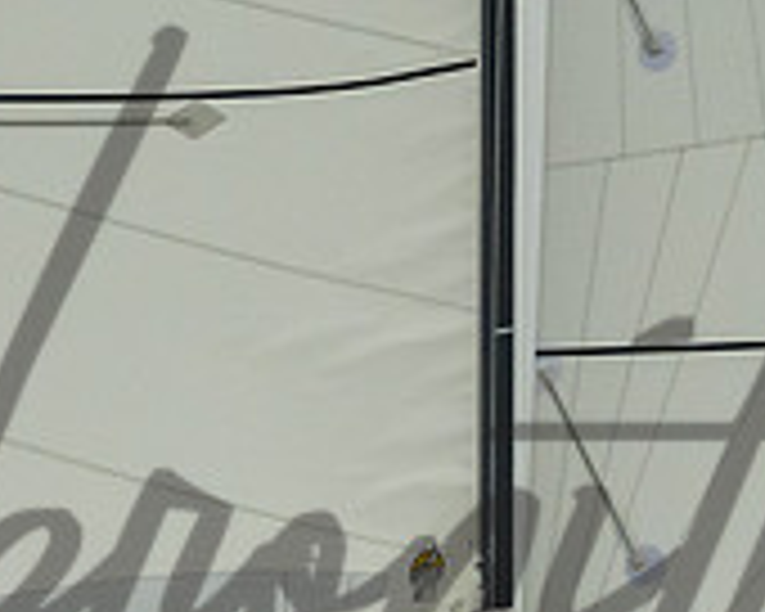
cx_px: 634
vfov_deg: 1.4
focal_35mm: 1128
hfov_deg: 1.7
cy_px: 248
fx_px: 25539
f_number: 9
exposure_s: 1/2500
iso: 800
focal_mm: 180
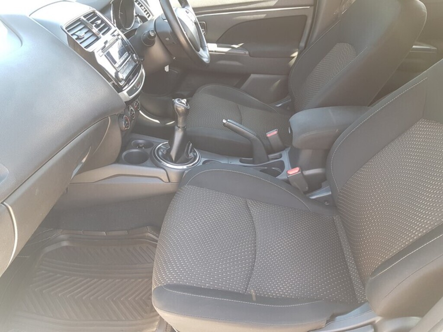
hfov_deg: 67.3
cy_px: 166
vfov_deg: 53.1
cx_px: 222
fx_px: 333
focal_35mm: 26
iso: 100
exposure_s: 1/50
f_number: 1.7
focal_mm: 4.3
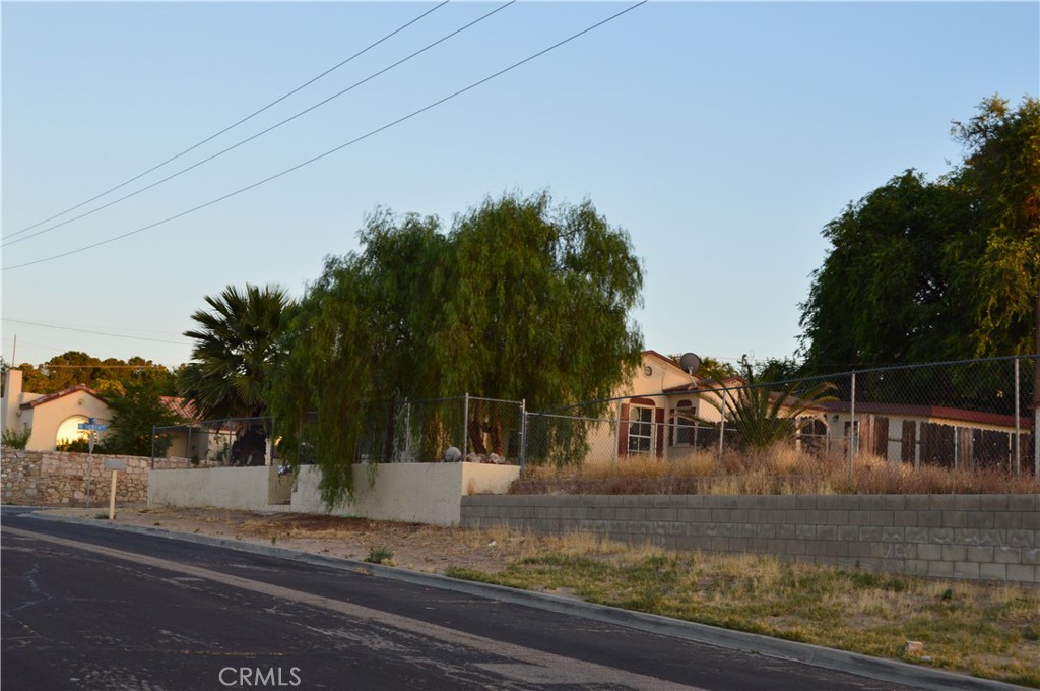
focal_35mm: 52
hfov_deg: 37.9
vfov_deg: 25.7
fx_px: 1515
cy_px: 346
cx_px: 520
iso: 400
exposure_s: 1/125
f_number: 9
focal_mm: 35
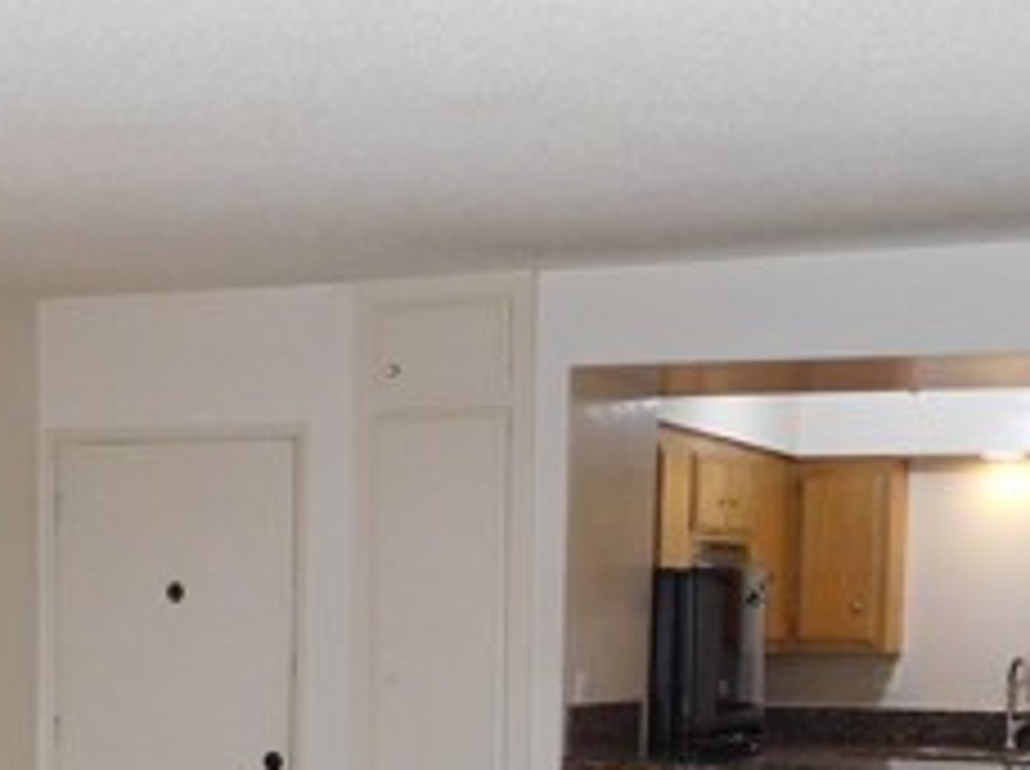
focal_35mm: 70
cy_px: 824
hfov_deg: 27.7
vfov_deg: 20.1
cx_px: 369
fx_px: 2080
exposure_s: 1/30
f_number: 3.4
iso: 400
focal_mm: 4.5
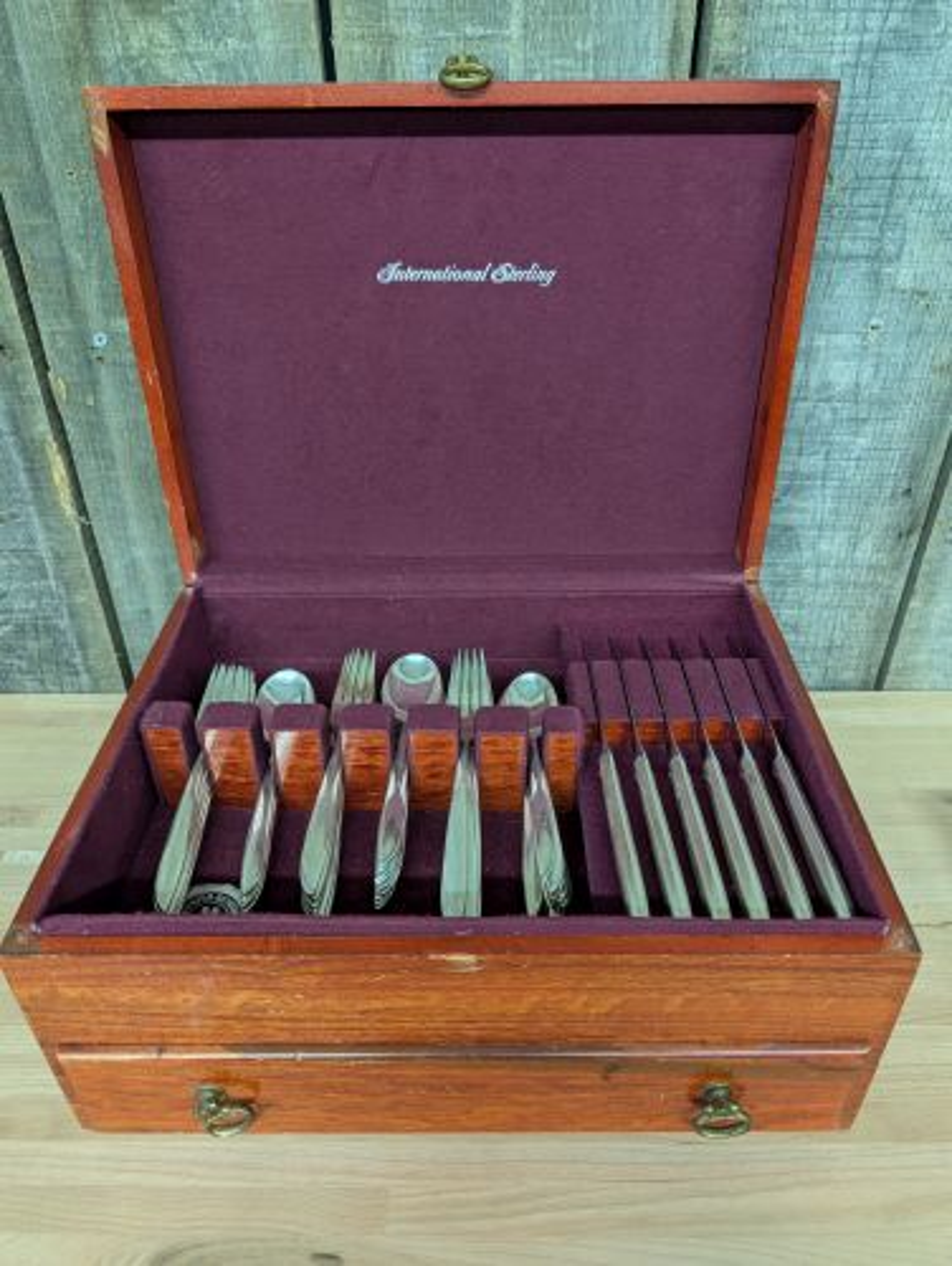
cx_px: 476
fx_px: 879
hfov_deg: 56.9
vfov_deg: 71.5
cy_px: 633
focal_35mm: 24
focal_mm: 6.9
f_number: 1.68
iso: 37
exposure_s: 1/20
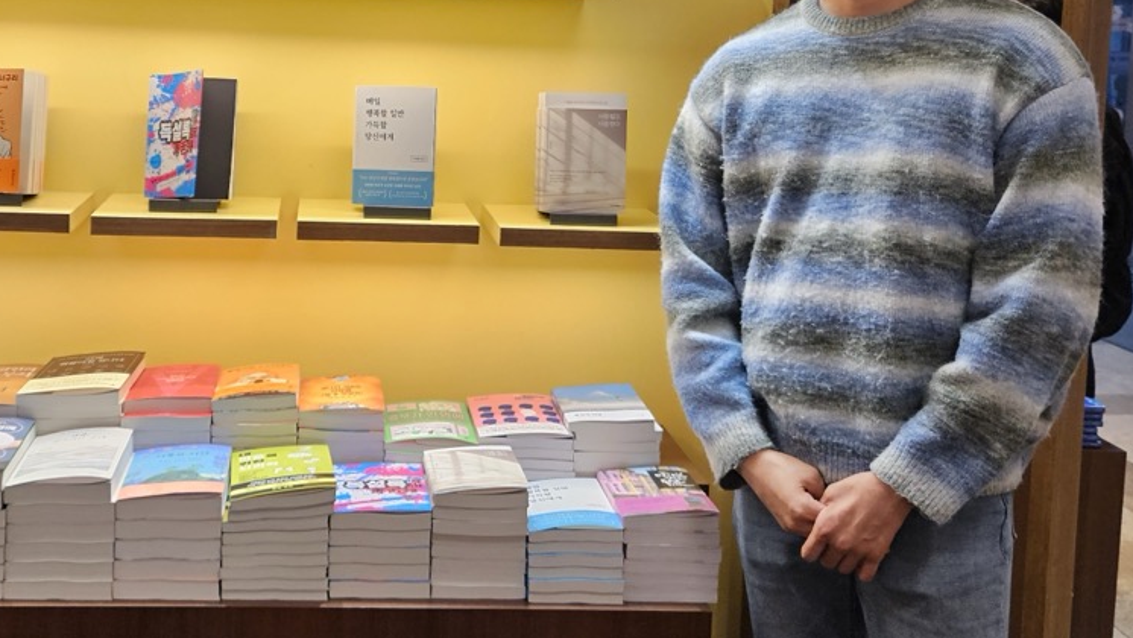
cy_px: 108
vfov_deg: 24.9
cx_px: 386
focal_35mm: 47
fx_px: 1412
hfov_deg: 43.2
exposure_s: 1/120
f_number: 1.8
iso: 100
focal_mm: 5.4
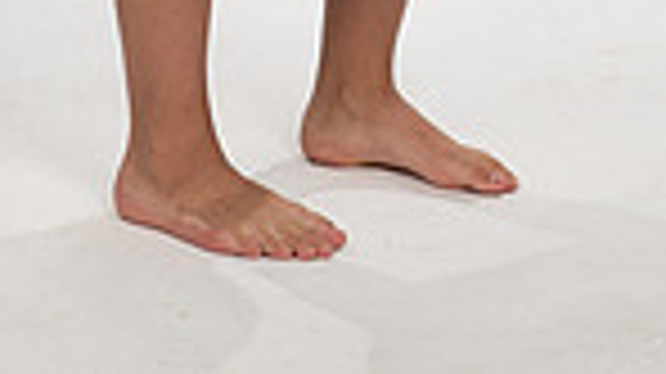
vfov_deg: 5.6
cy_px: -635
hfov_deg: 10.4
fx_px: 3653
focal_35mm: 207
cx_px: 328
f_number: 5.6
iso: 200
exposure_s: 1/250
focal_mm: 65
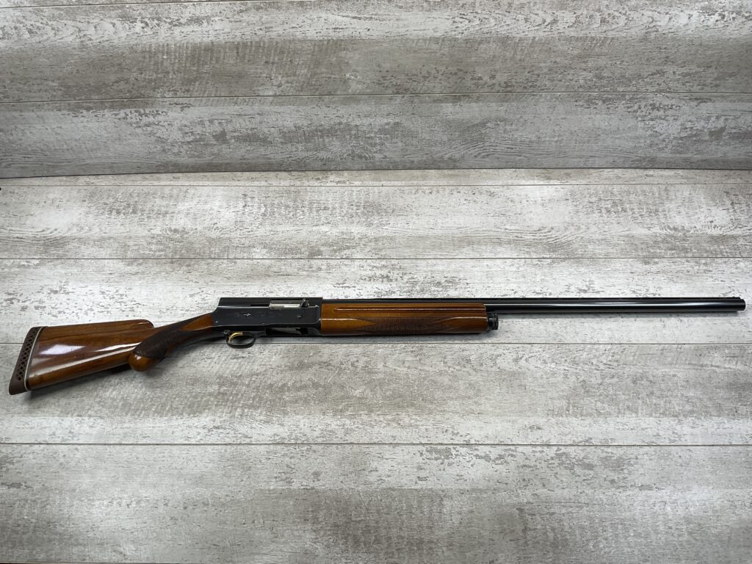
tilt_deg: -58.4
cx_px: 376
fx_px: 630
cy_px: 282
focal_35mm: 29
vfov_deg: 48.2
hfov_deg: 61.7
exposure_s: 1/165
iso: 16
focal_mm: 3
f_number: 1.8
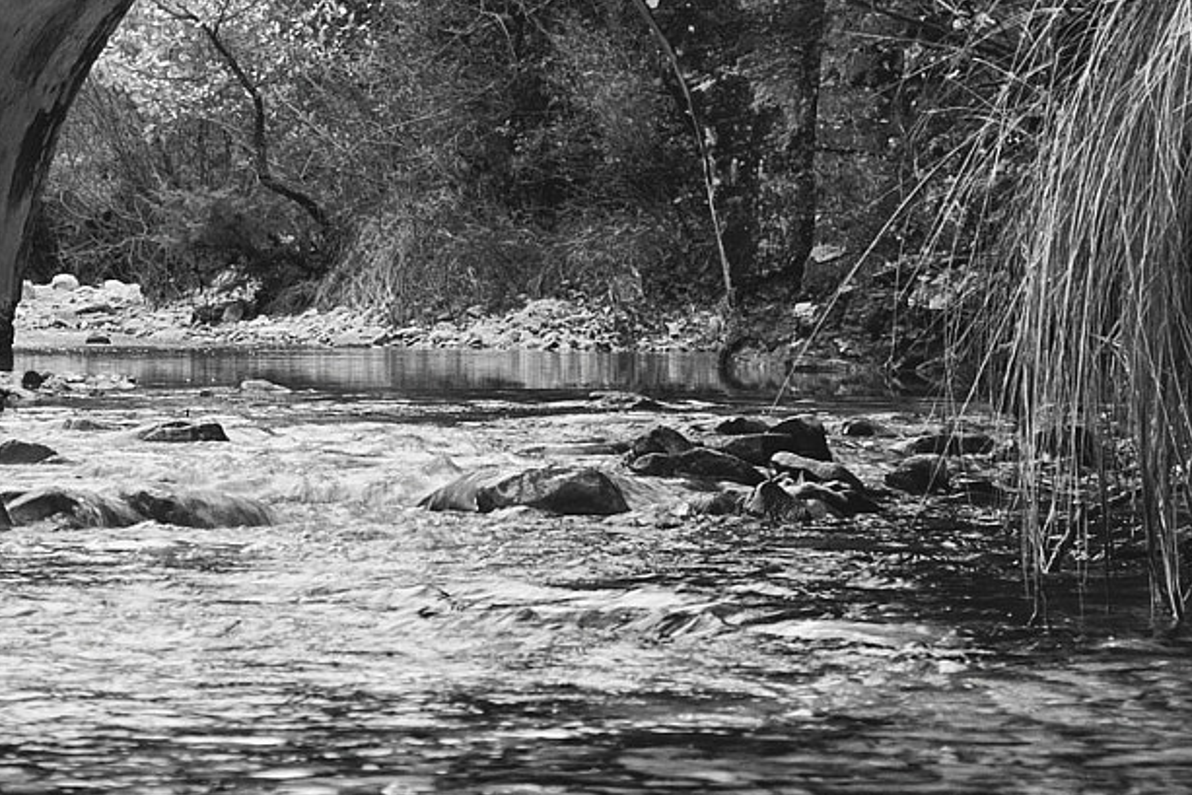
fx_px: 4669
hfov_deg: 14.4
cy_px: 13
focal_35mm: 141
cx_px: 60
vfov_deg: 9.7
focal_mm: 35.8
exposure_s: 1/30
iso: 200
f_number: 6.4
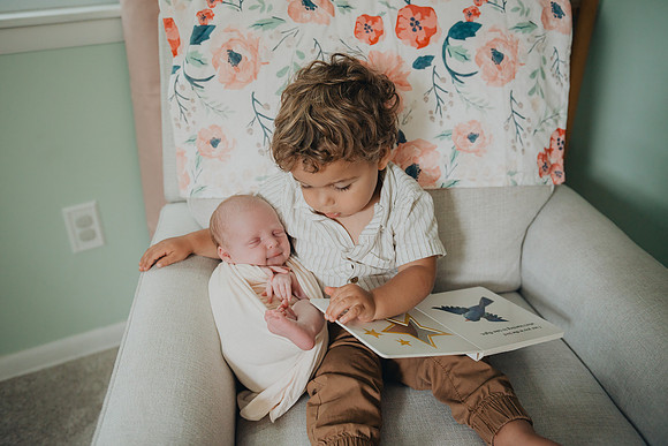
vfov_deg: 39.2
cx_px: 334
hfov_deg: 56.2
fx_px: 626
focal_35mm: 34
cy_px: 223
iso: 3200
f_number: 2.8
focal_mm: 32
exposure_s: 1/200
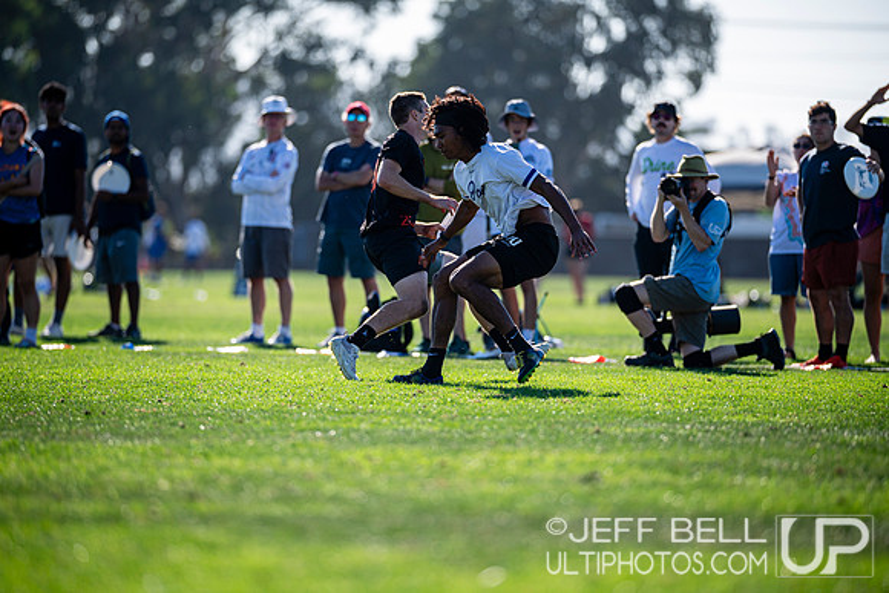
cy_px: 296
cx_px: 444
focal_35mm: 240
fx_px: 5928
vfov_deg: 5.7
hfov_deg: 8.6
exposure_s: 1/1250
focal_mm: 240
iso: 125
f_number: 3.2
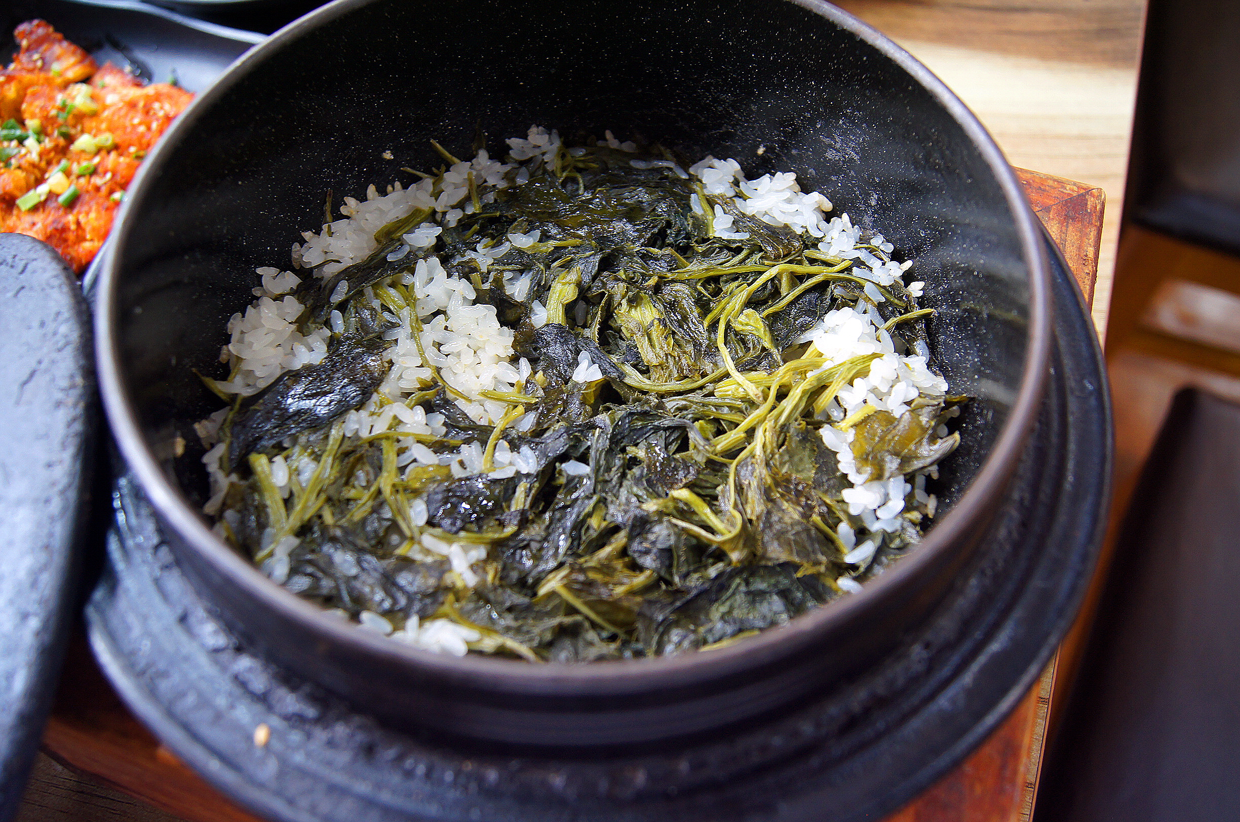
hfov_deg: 57.3
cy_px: 411
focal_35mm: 33
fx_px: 1135
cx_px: 620
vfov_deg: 39.8
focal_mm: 22
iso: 400
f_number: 4
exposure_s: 1/40
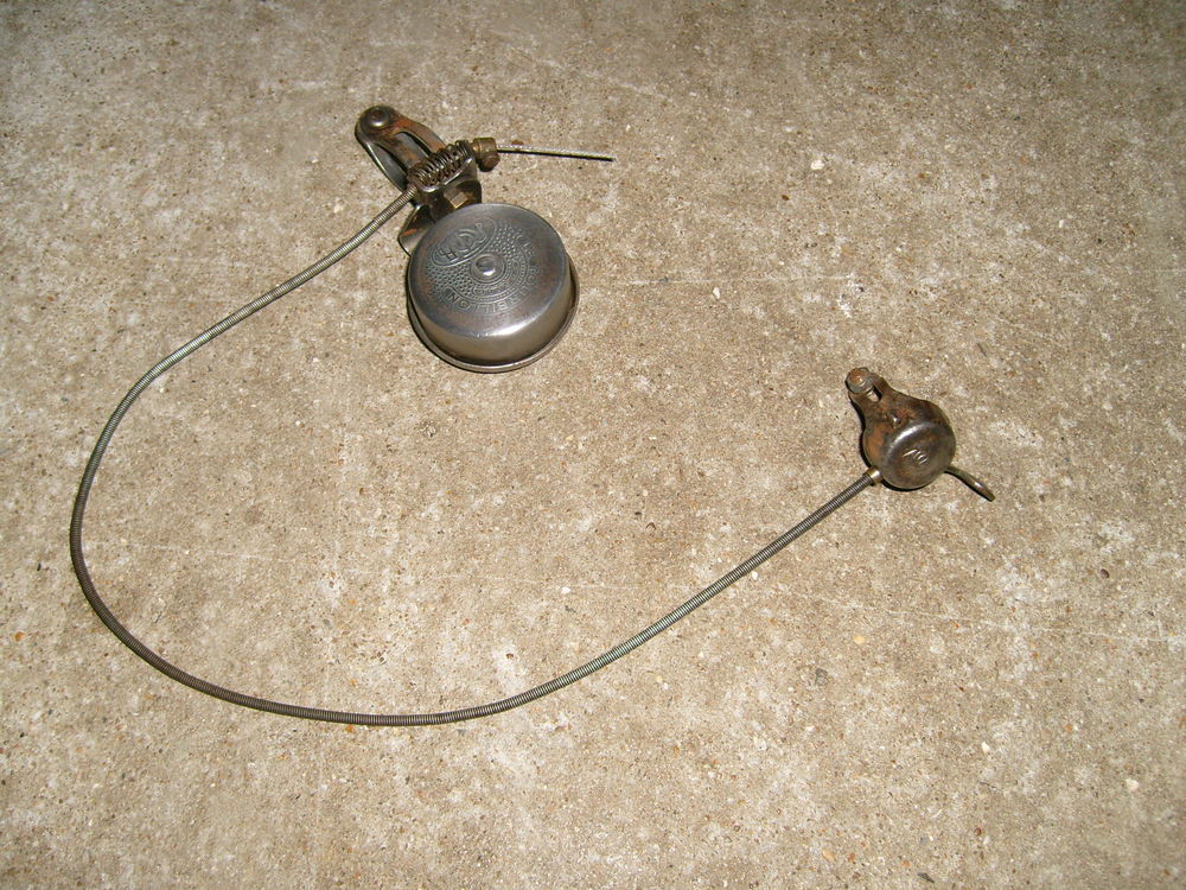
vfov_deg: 40.7
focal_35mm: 35
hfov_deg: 52.6
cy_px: 445
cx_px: 593
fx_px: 1199
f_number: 2.8
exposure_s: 1/45
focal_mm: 5.8
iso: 100
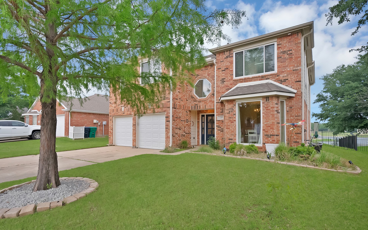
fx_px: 181
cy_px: 124
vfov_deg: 64.9
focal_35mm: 18
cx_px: 184
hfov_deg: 91.1
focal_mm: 17
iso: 12800
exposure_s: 1/1250
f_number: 4
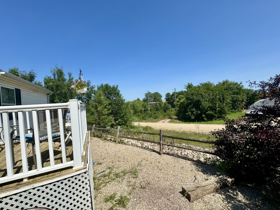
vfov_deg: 85.7
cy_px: 105
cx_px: 140
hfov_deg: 102.1
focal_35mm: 14
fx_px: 113
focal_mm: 2.22
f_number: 2.2
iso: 40
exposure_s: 1/2273
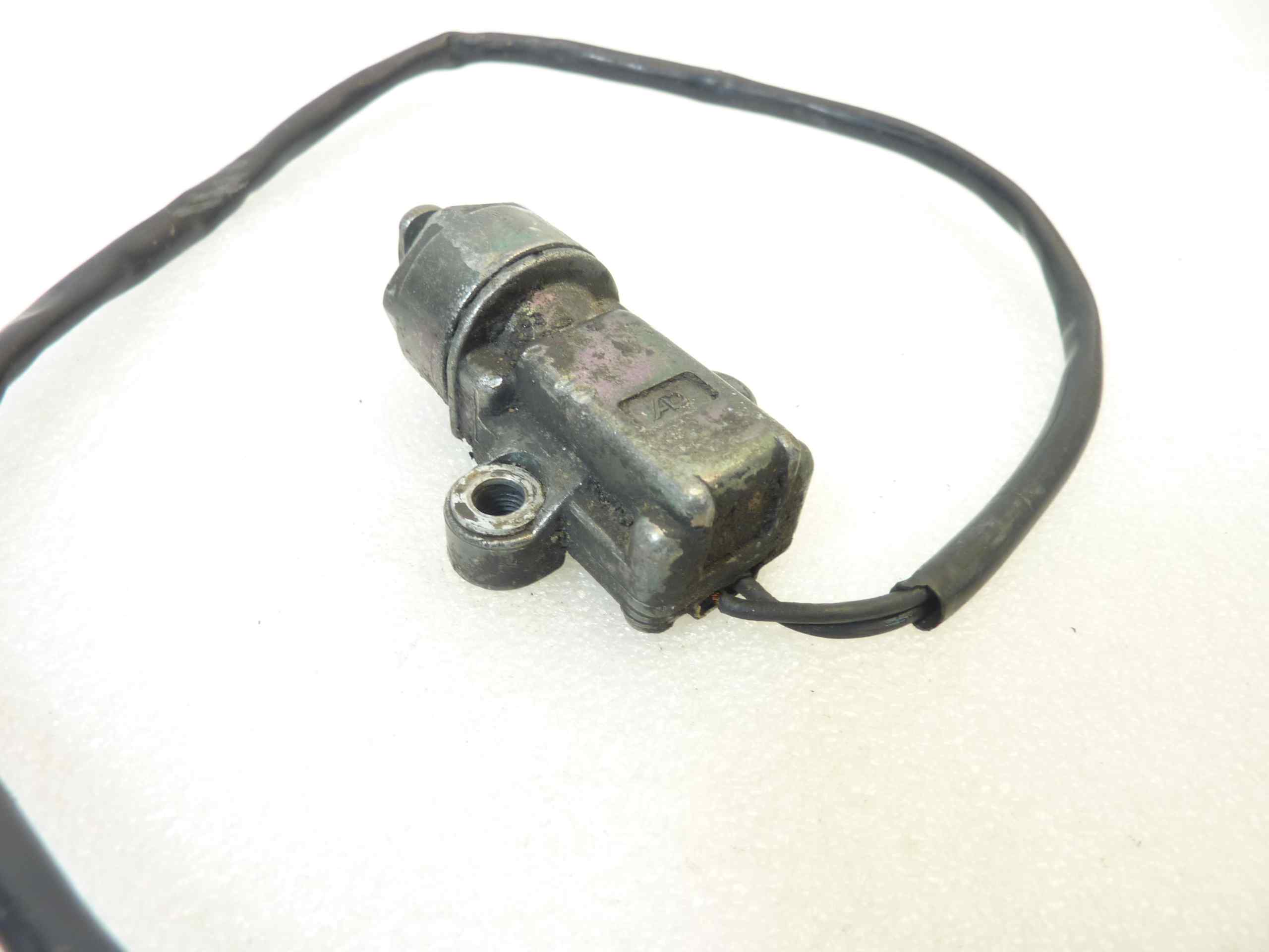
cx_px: 634
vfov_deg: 54.9
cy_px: 476
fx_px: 916
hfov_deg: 69.4
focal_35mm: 25
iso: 80
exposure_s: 1/15
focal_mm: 4.1
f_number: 3.3
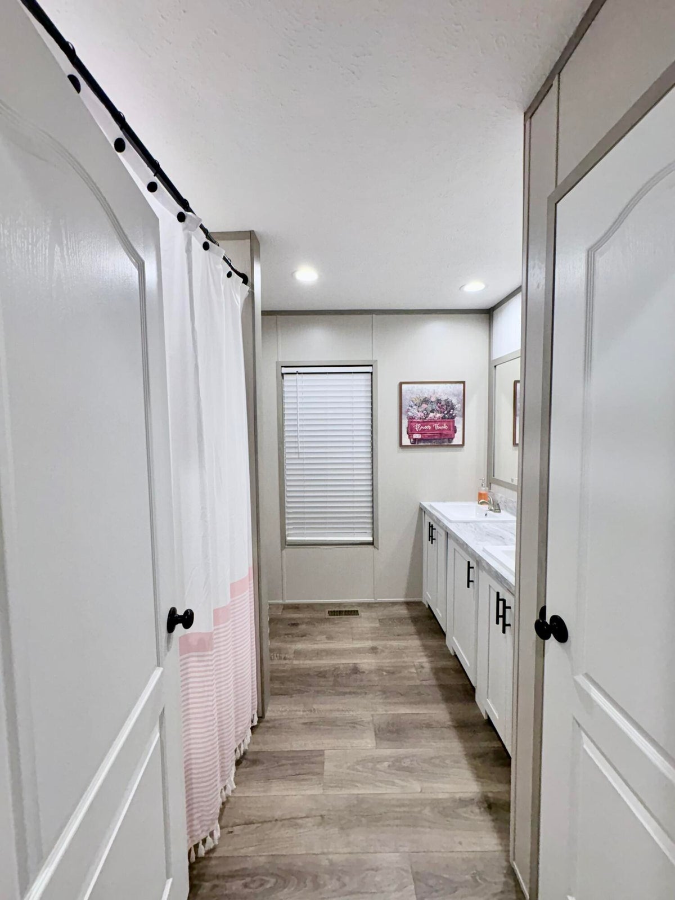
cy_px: 450
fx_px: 364
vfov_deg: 102.1
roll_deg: +0.6
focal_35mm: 14
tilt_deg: -4.0
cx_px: 338
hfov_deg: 85.7
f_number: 2.2
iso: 200
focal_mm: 2.22
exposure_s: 1/120
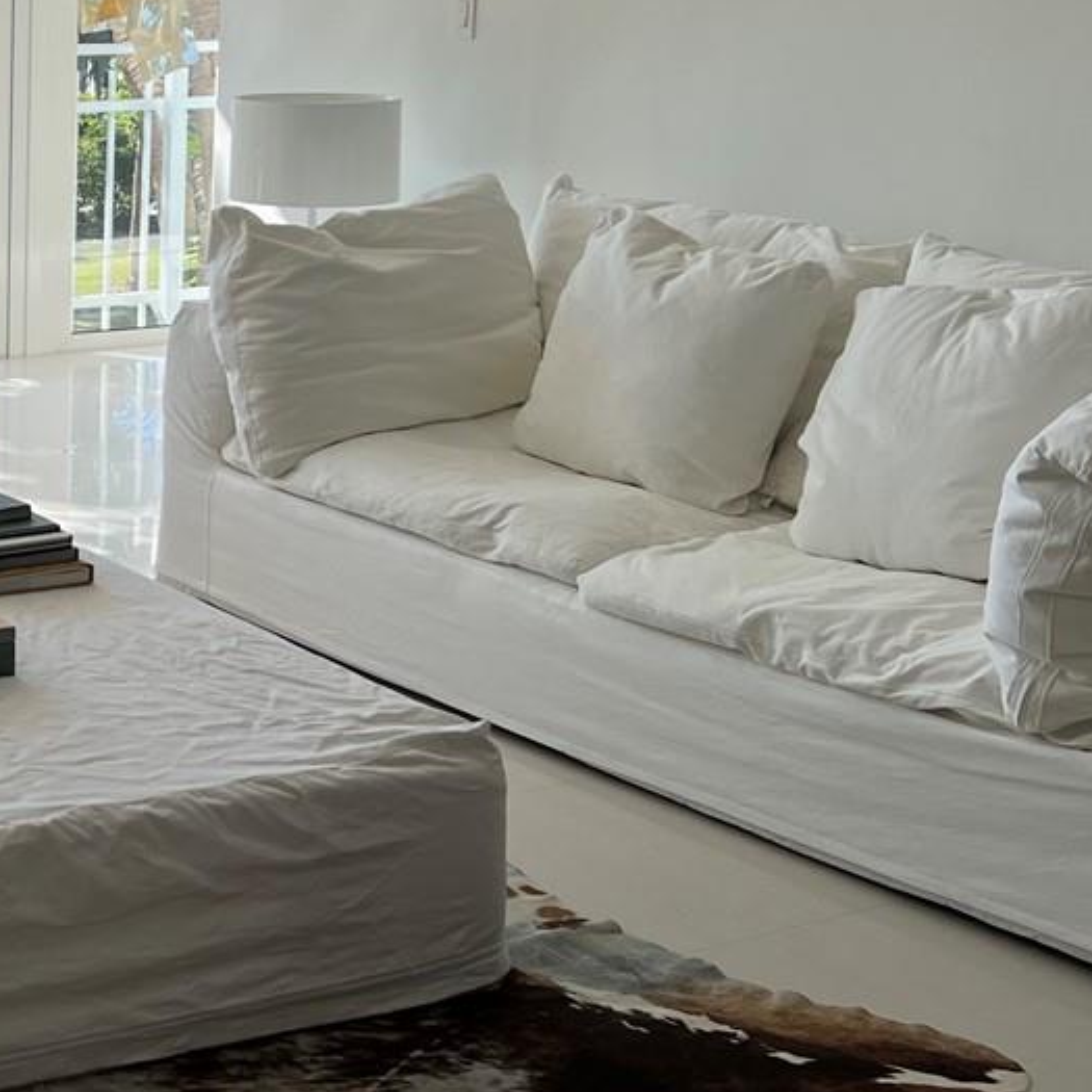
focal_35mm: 70
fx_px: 2498
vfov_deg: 24.5
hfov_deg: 23.3
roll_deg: -0.2
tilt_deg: -10.2
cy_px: 343
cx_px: -89
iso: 50
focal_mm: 5.7
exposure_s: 1/1135
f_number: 1.5
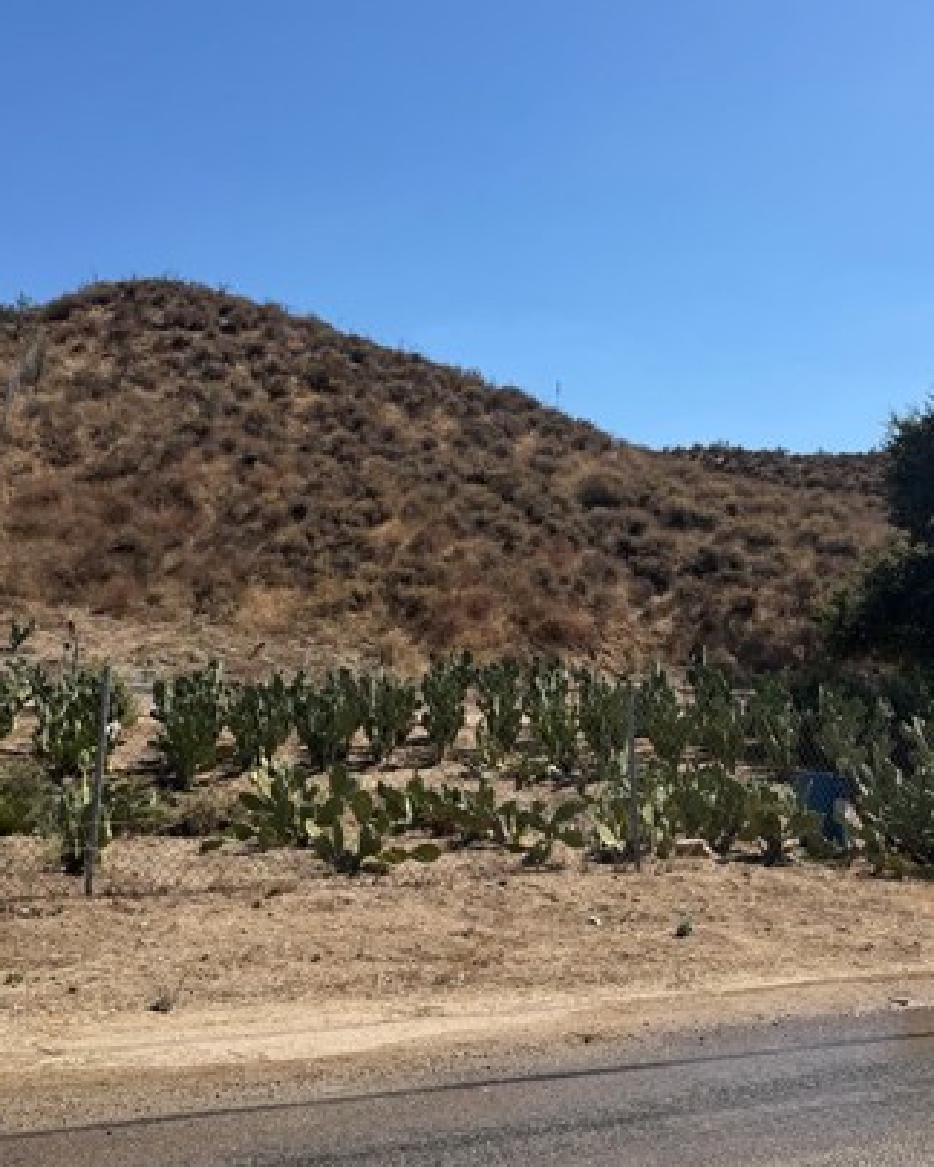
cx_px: 473
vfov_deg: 49.1
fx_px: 1278
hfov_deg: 40.1
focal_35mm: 37
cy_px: 550
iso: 80
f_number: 1.78
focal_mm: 6.76
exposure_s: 1/5714
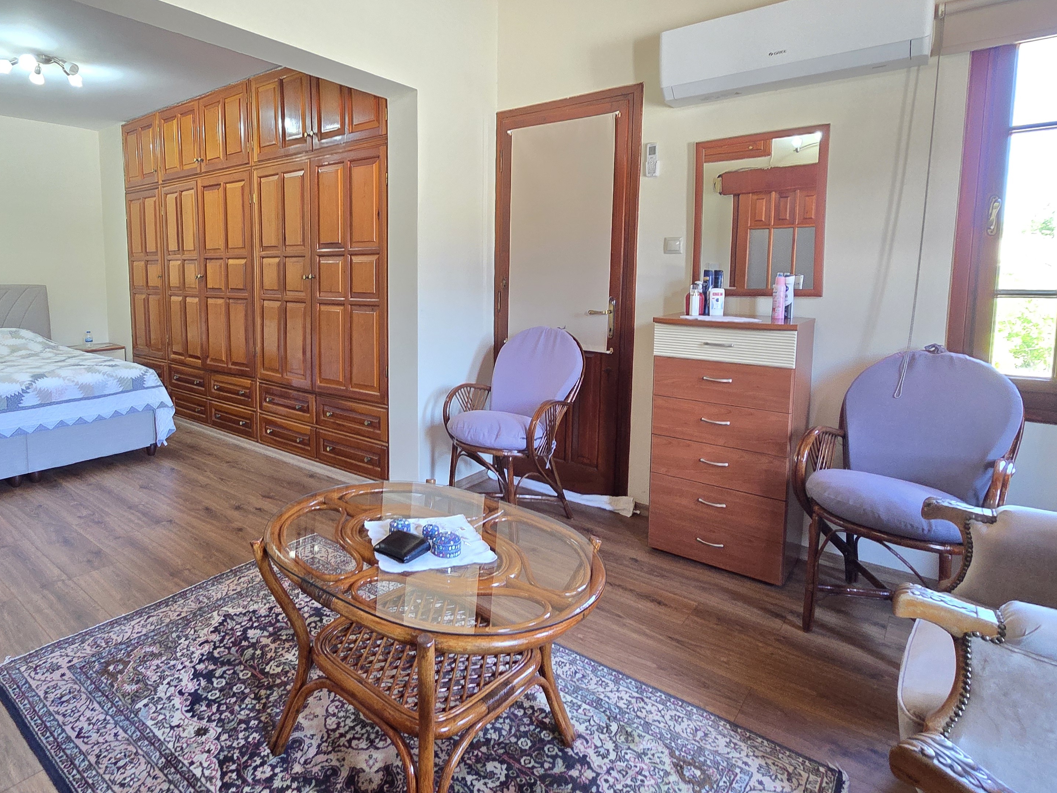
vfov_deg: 71.1
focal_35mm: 18
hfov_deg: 86.8
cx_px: 428
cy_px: 329
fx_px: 550
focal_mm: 2.2
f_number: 2.2
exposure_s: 1/50
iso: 400
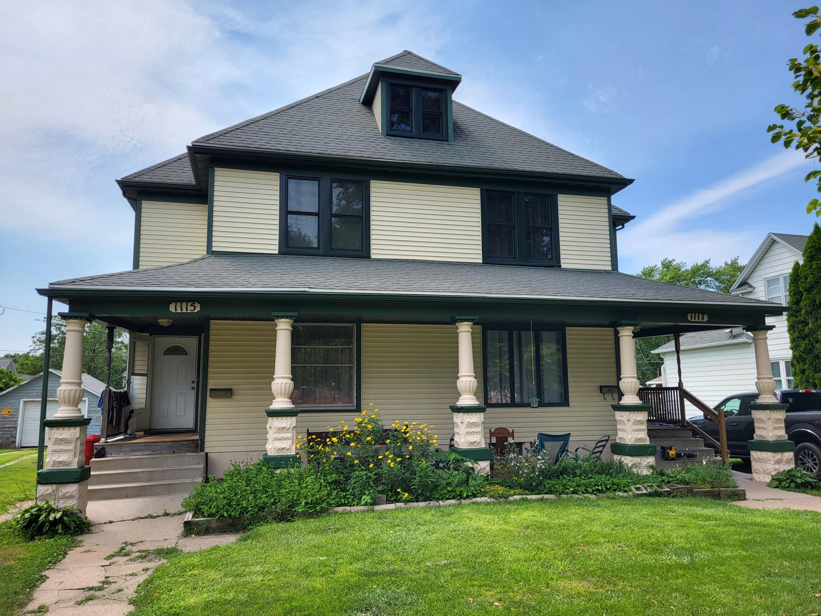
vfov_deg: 53.1
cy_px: 308
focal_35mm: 26
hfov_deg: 67.3
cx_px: 410
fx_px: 617
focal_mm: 5.4
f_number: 1.8
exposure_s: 1/2180
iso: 40
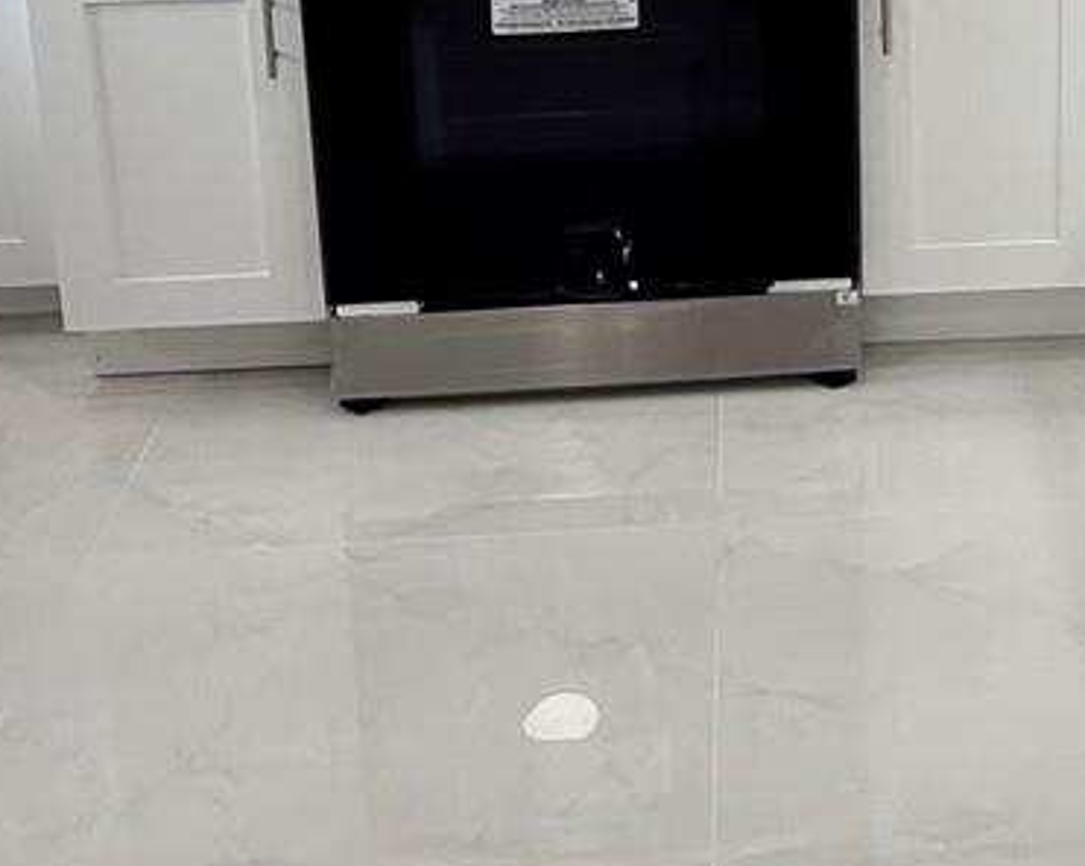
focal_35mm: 59
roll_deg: +0.5
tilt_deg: -12.9
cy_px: -237
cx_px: 892
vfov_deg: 23.1
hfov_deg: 31.1
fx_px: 1893
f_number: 2.2
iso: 80
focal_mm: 2.22
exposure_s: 1/120
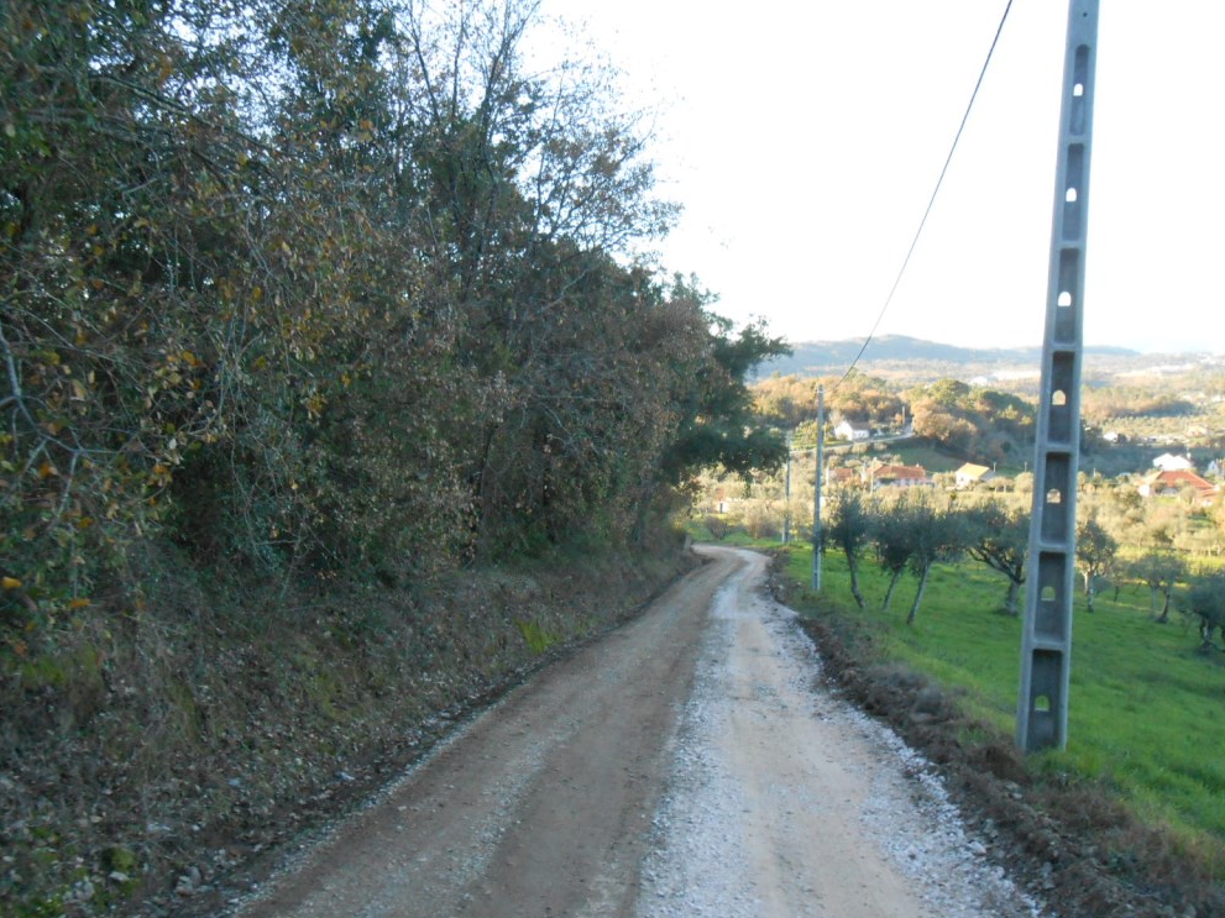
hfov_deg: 58.3
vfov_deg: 45.4
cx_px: 630
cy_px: 468
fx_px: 1097
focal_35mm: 31
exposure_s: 1/250
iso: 400
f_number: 3.8
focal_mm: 5.3
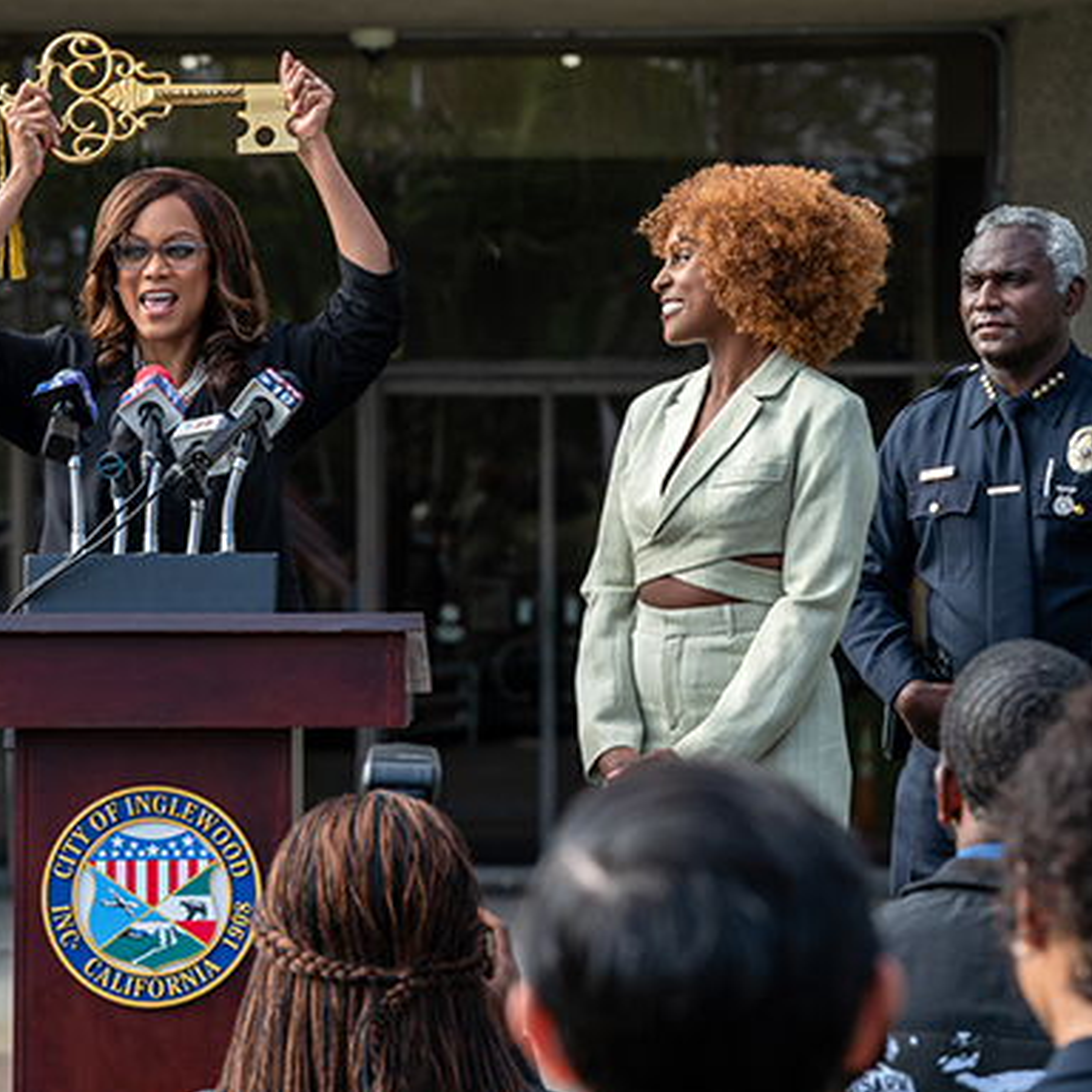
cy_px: 547
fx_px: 7102
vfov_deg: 8.8
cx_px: 392
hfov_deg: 8.8
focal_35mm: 199
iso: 125
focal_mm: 155
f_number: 7.1
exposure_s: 1/160
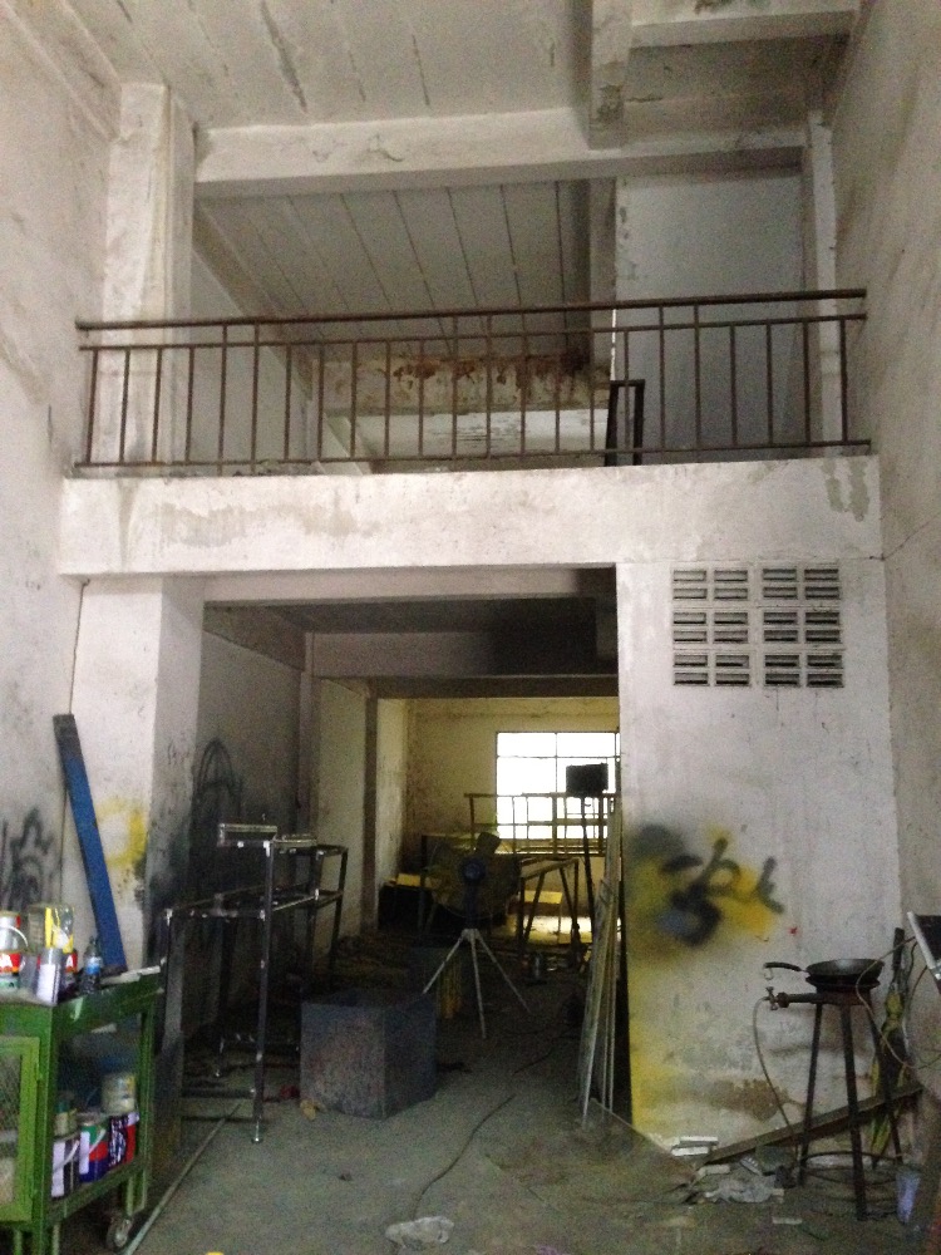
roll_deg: +0.5
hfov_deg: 42.9
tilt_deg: +11.5
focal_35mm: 33
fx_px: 1196
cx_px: 470
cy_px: 628
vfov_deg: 55.4
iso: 800
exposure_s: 1/15
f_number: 2.4
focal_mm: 4.12
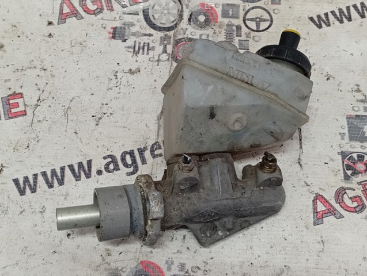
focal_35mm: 52
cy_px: 138
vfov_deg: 28.1
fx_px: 552
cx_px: 184
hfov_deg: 36.8
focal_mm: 3.96
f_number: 1.8
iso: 469
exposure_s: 1/33.3
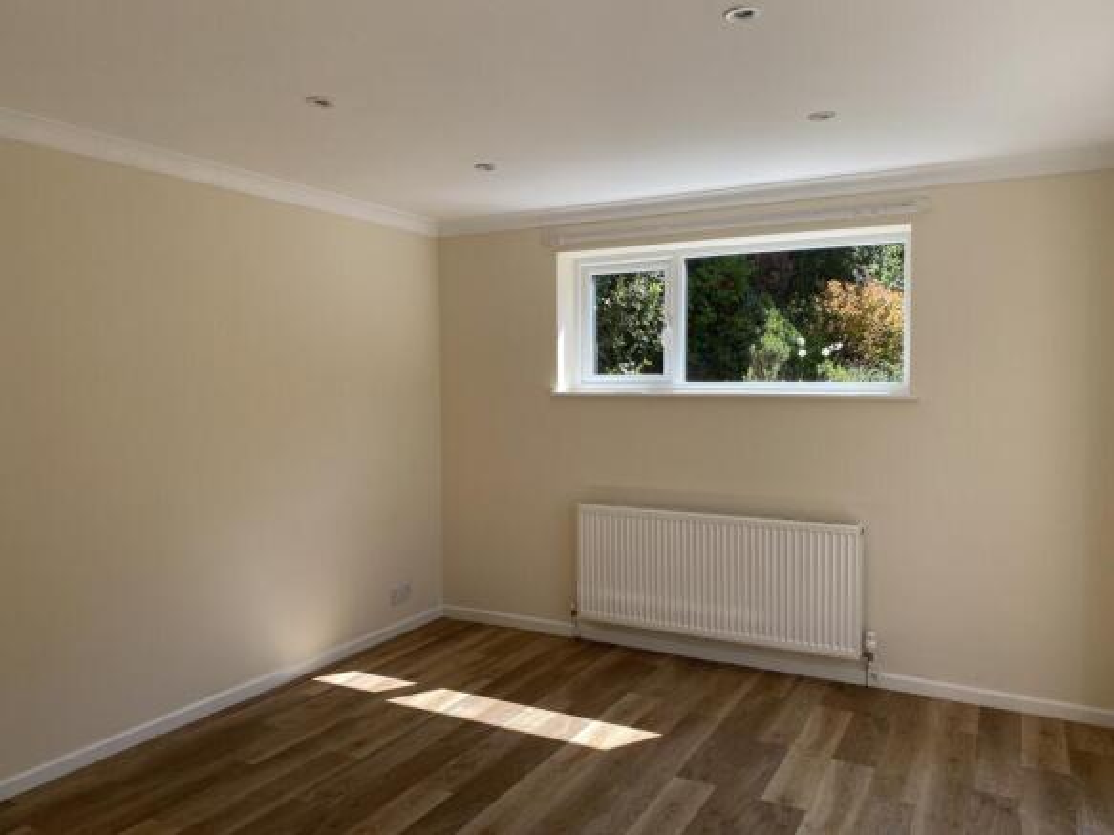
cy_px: 418
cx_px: 557
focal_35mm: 26
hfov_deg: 67.3
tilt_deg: -2.9
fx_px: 837
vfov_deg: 53.0
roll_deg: +0.2
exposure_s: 1/585
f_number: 1.8
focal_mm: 4.25
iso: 32
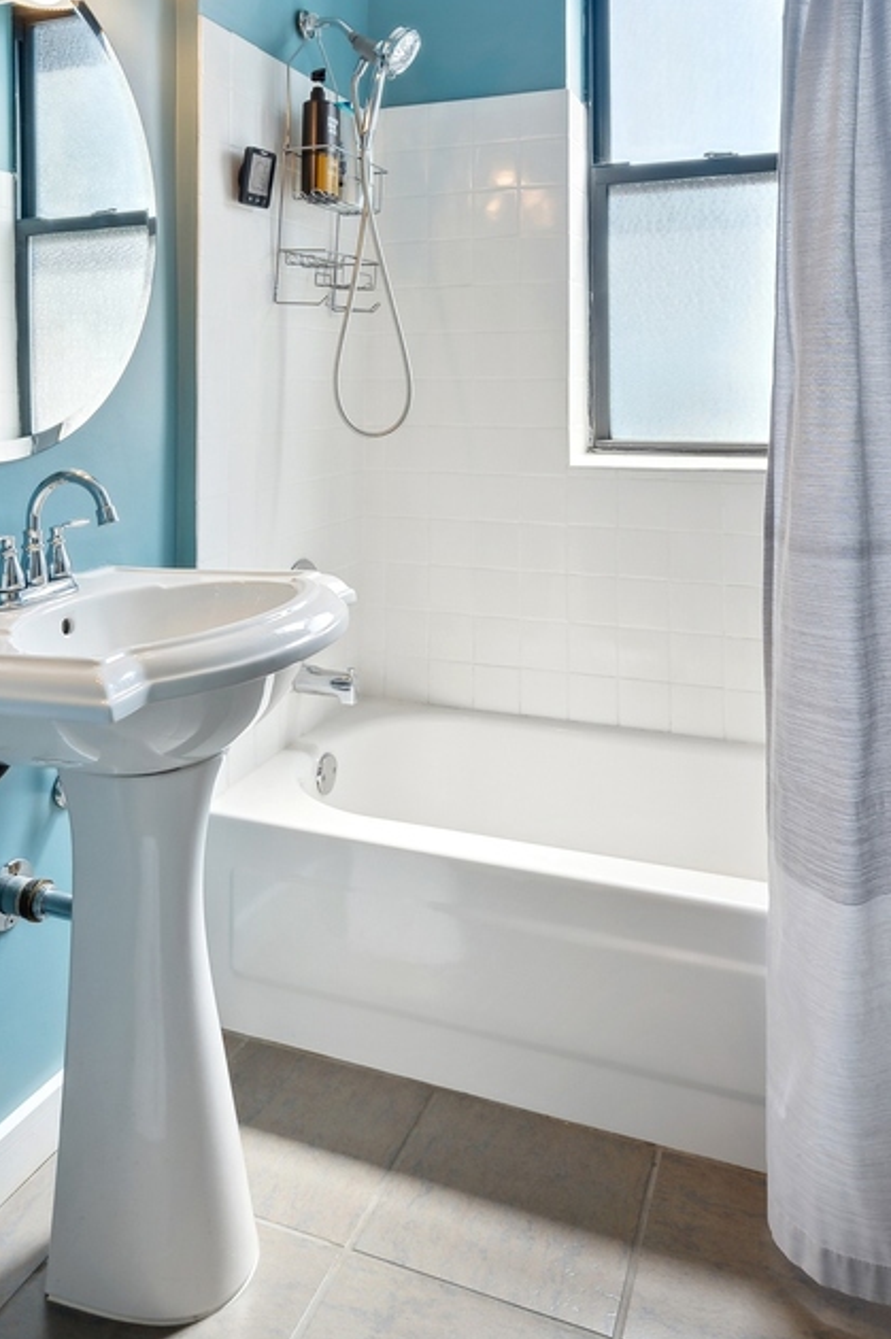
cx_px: 380
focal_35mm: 24
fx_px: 892
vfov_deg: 72.0
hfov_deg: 52.9
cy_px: 468
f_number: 10
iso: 100
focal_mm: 14
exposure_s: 1/13
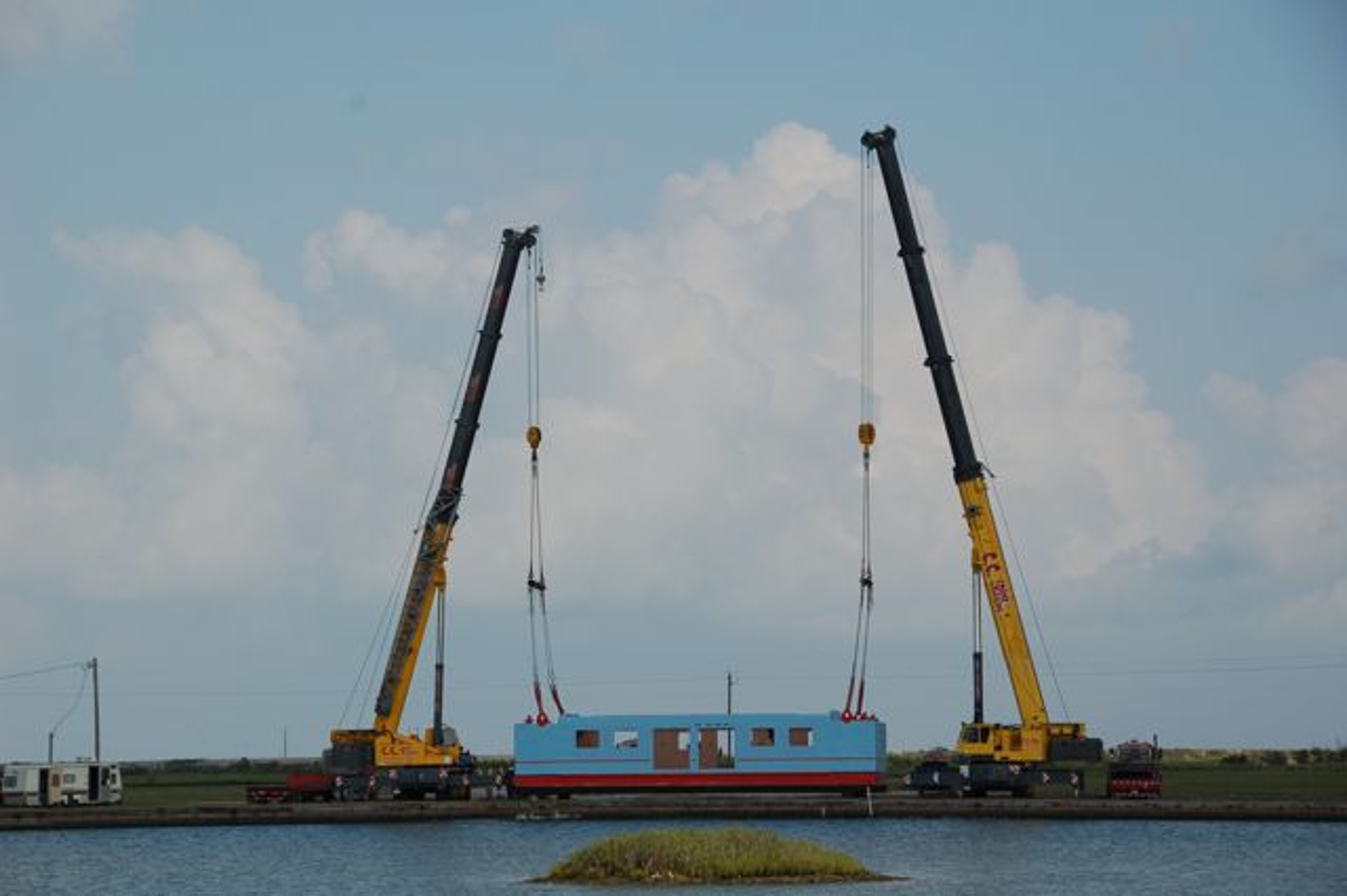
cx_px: 674
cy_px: 448
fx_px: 5048
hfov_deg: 15.2
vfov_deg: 10.1
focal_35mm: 135
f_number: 8
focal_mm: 90
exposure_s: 1/1000
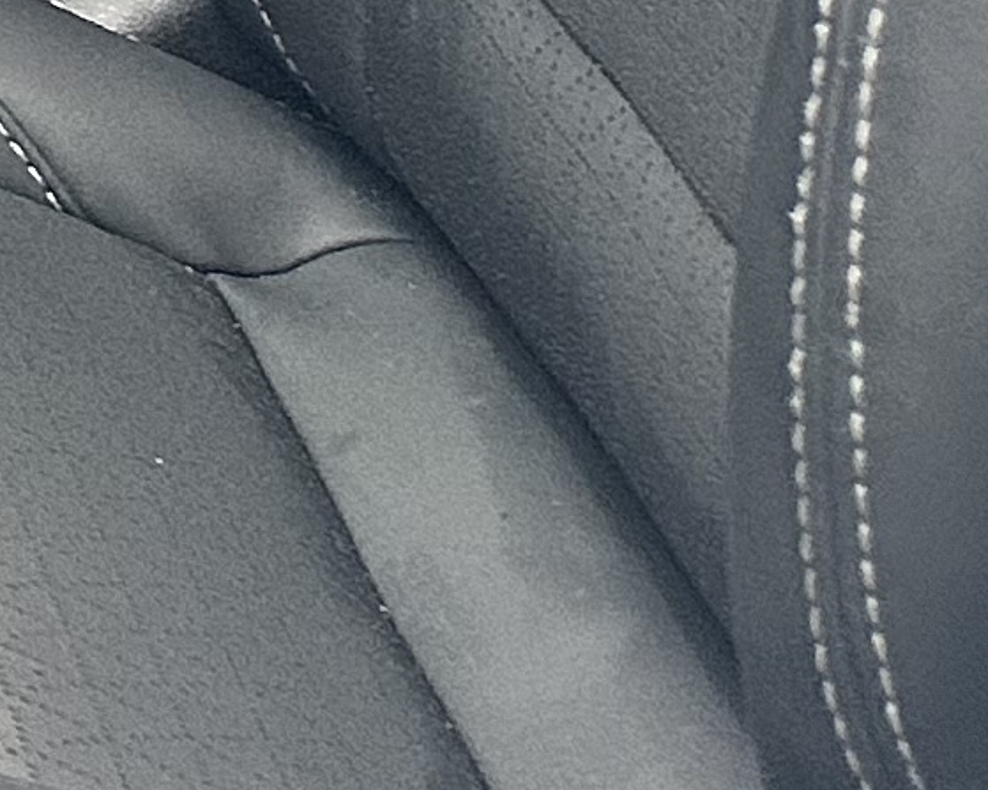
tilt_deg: -1.9
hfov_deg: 9.6
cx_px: -1681
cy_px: -1760
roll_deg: -0.3
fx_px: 4941
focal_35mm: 169
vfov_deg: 7.7
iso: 250
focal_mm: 6.86
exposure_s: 1/50
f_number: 1.78
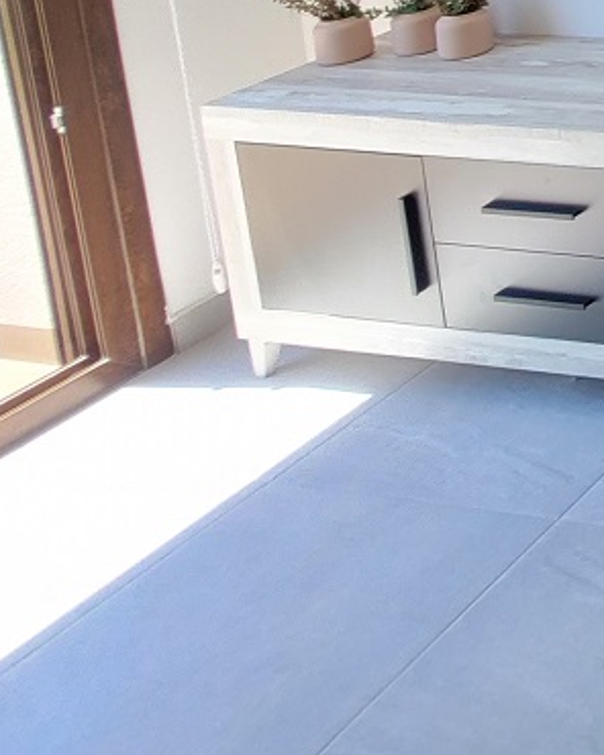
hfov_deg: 17.7
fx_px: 1073
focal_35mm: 48
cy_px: -243
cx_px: 1290
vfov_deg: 30.2
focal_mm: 1.74
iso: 40
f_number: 2.2
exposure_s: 1/128
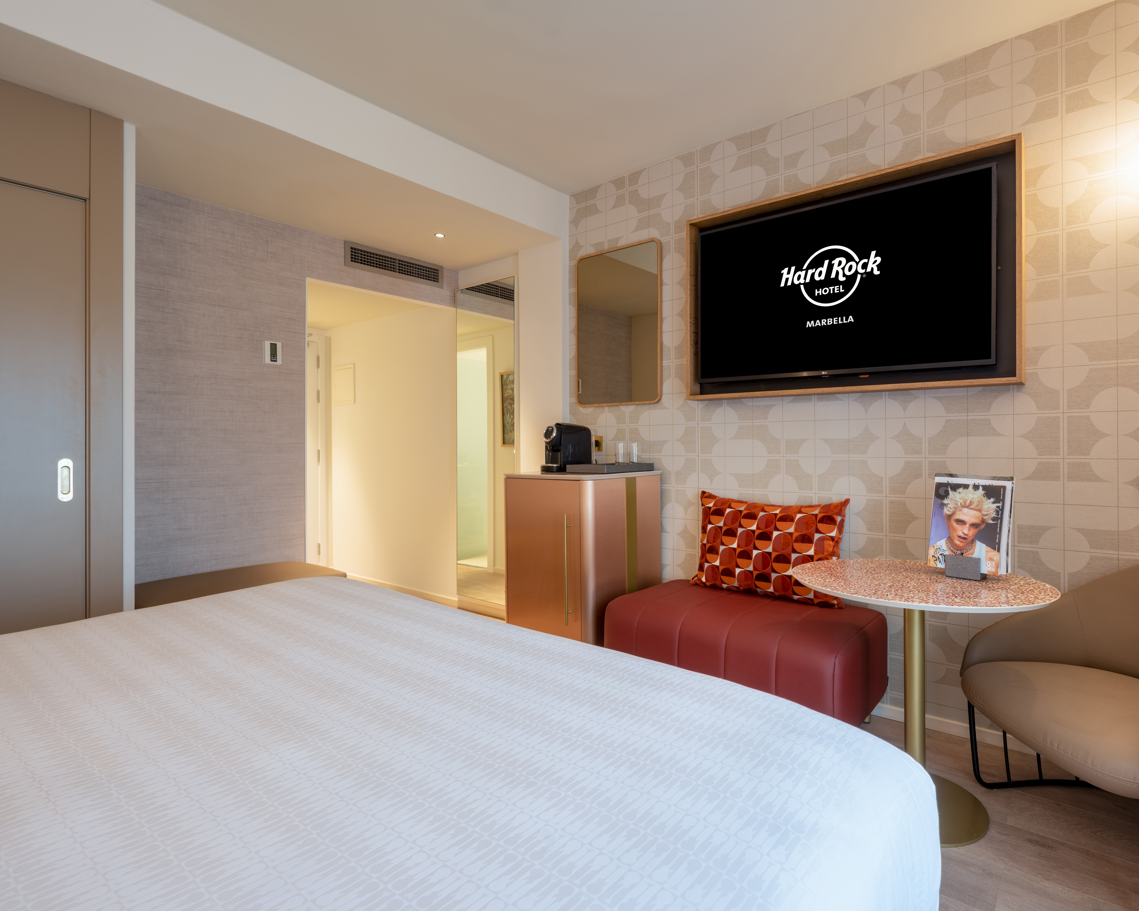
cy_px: 455
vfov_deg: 77.0
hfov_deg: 89.1
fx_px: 573
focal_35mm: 17
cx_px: 647
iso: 100
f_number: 10
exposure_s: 1/2.5
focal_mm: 15
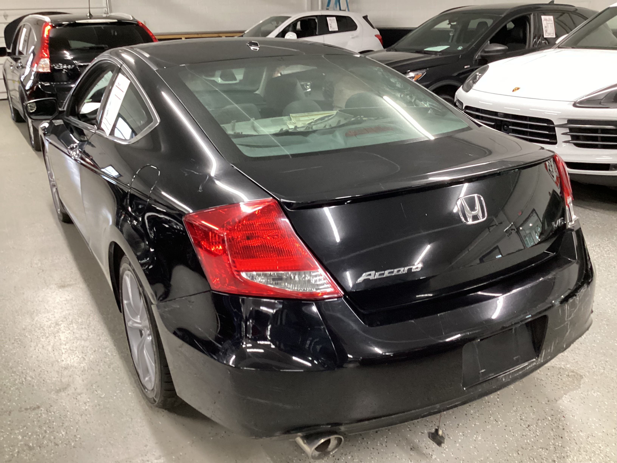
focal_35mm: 31
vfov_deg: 45.4
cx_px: 308
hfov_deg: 58.4
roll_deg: +1.4
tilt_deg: -20.1
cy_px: 232
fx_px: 553
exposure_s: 1/30
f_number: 2.4
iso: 400
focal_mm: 3.3
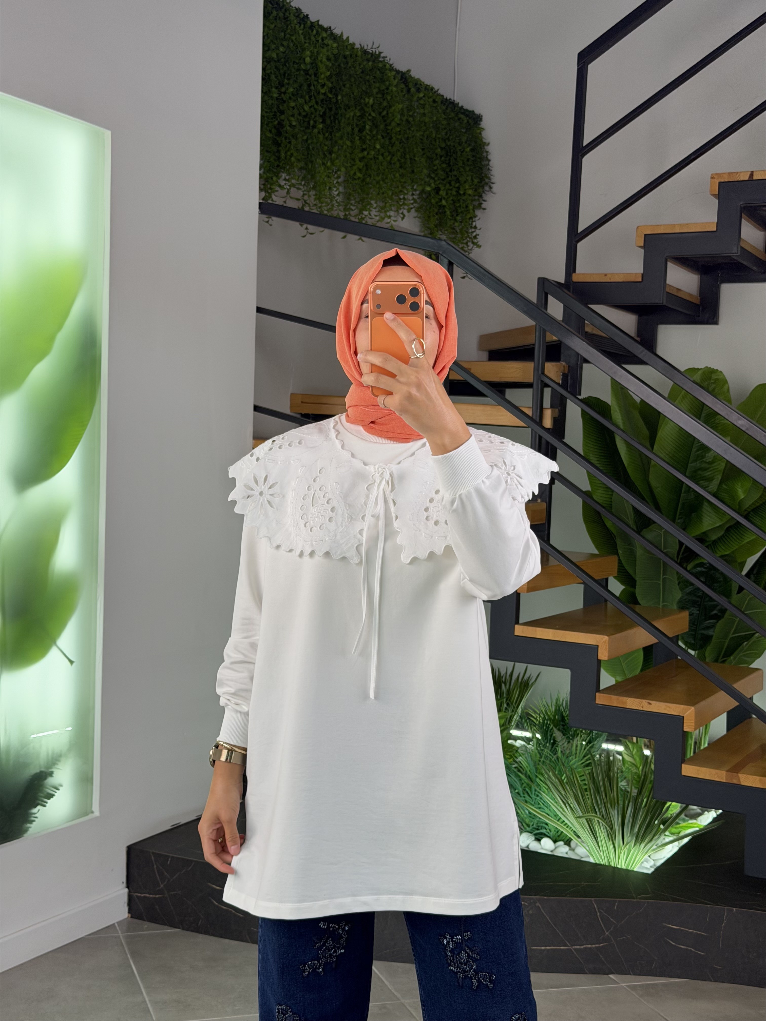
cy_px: 510
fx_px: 1416
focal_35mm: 48
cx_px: 383
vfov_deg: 39.7
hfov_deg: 30.3
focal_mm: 6.76
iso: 80
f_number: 1.78
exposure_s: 1/180
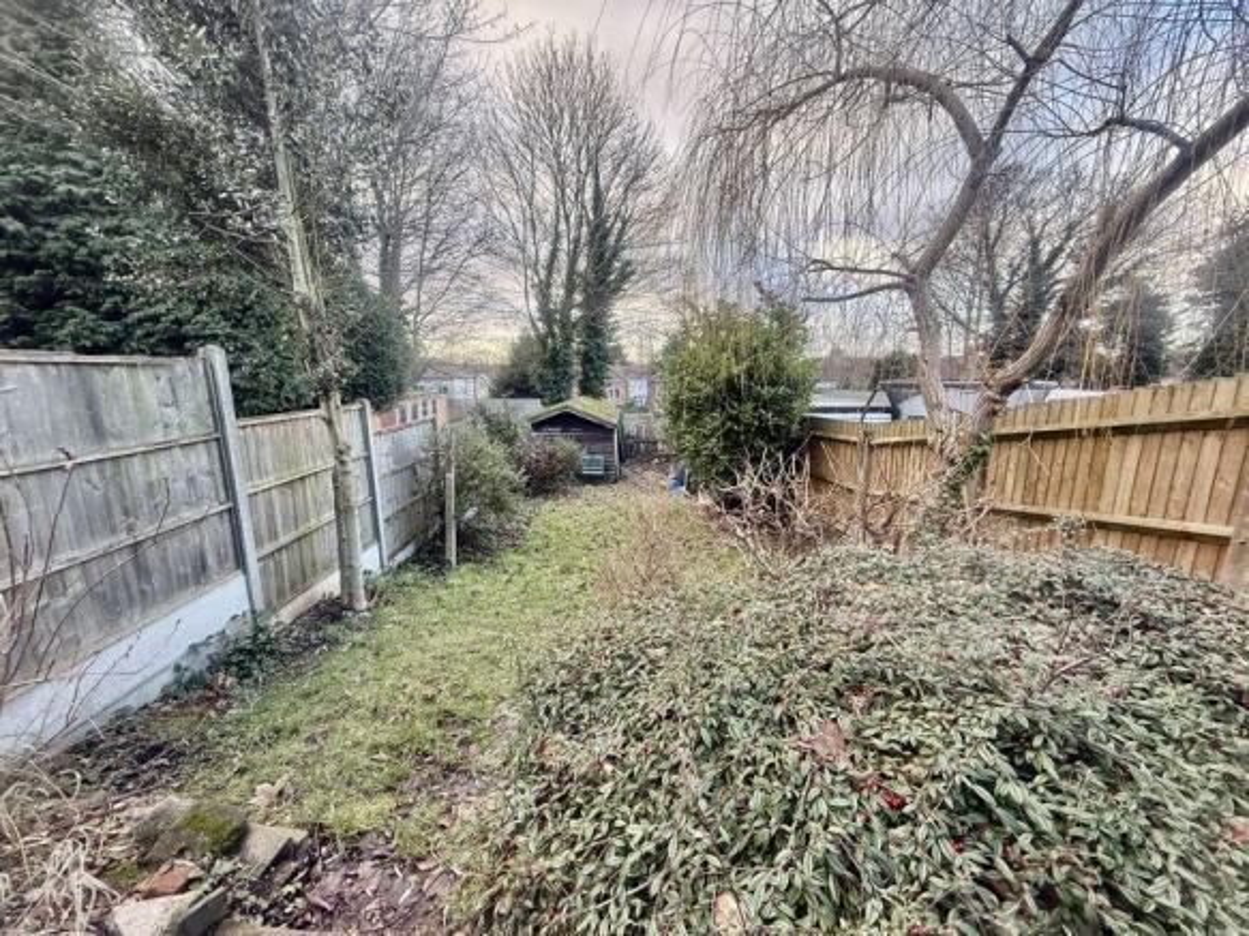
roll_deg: +0.6
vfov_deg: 85.7
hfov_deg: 102.1
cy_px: 468
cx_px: 624
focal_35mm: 14
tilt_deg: -11.1
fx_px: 505
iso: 80
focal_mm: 2.22
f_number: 2.2
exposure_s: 1/99
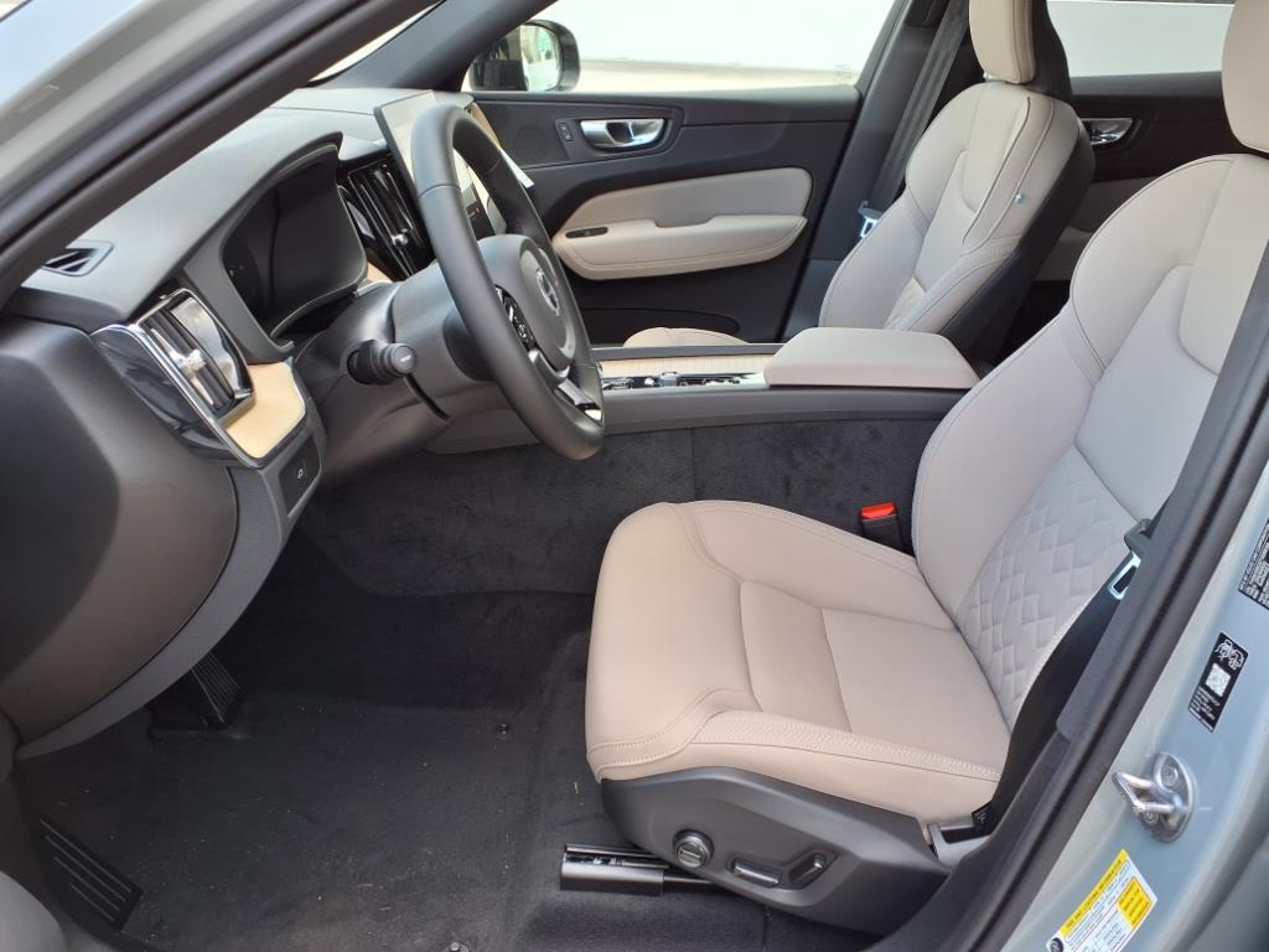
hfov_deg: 65.3
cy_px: 476
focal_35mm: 27
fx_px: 990
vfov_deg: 51.4
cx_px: 634
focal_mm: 3.58
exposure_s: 1/137
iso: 40
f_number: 1.9
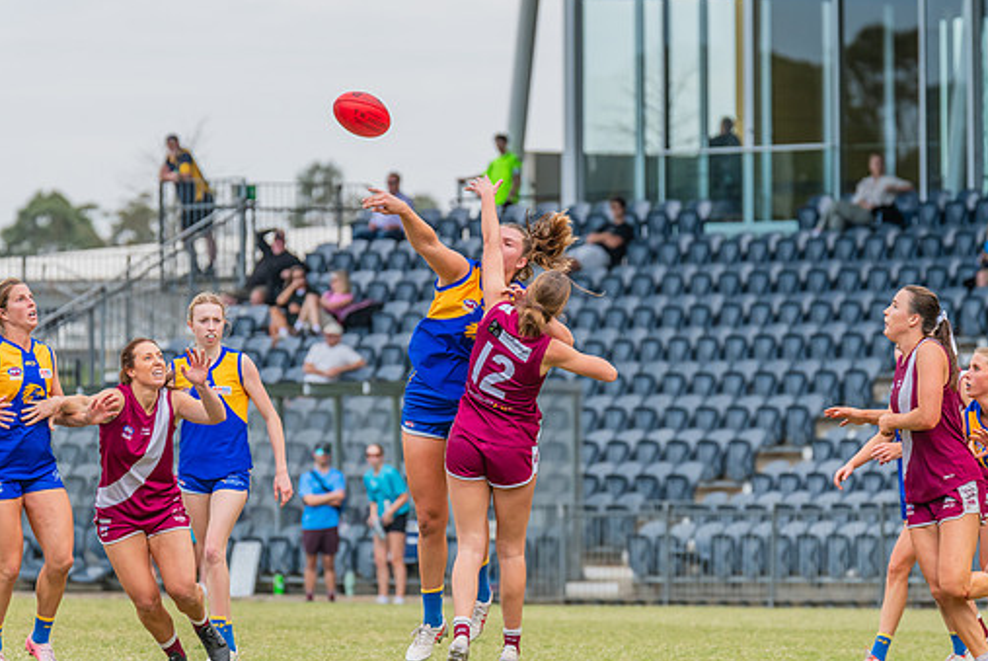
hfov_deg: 5.8
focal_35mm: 358
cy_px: 305
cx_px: 496
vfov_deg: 3.8
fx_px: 9833
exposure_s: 1/1250
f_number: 9
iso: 800
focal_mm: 310
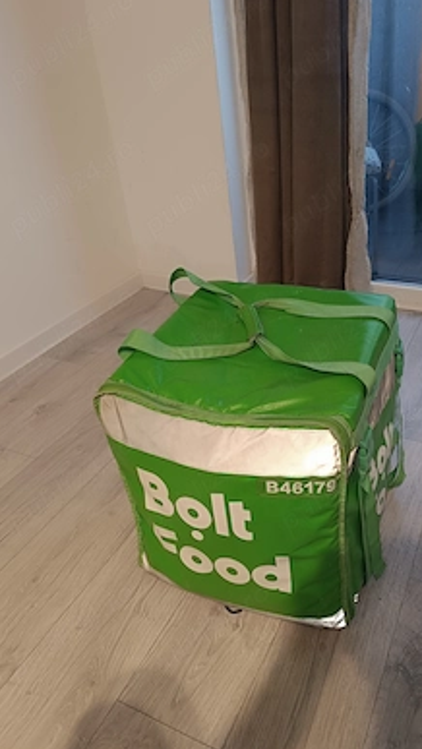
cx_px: 275
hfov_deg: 42.5
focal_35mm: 27
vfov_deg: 69.8
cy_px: 368
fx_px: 537
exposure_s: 1/25
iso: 1523
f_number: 1.65
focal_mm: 6.14
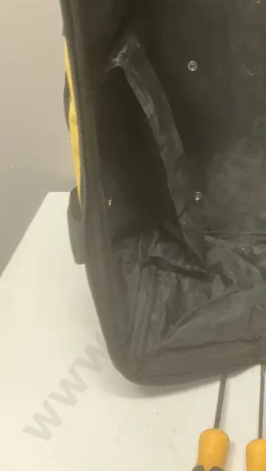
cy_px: 137
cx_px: 259
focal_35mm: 49
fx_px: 614
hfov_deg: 23.5
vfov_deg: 41.2
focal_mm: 3.99
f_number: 1.8
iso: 200
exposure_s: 1/50
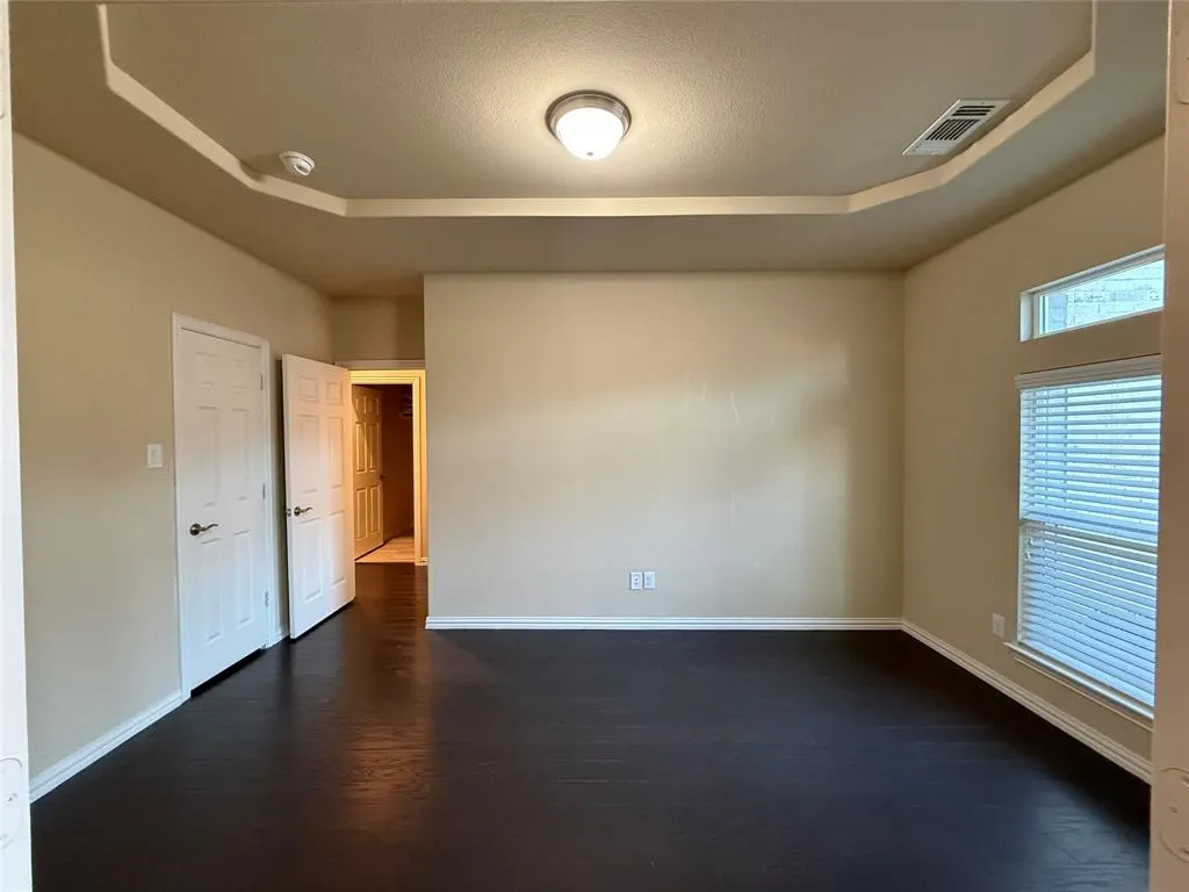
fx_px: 481
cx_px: 594
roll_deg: +0.1
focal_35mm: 14
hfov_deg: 102.1
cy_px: 446
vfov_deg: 85.7
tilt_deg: -0.9
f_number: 2.2
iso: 640
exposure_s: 1/60
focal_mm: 2.22
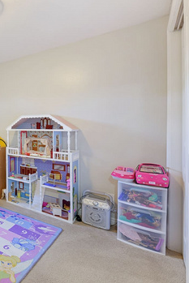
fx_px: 173
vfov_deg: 78.2
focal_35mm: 22
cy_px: 124
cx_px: -58
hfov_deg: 36.4
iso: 100
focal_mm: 12
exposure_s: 10
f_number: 8
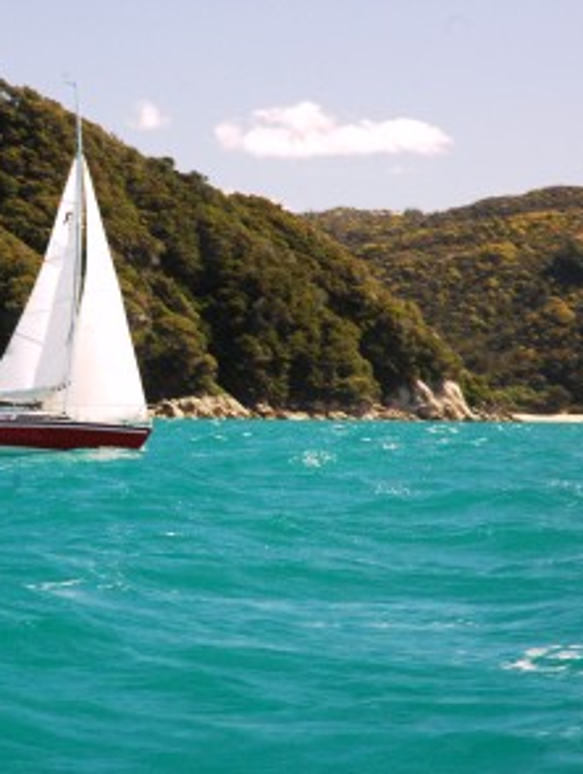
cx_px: 13
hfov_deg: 9.7
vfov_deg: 12.9
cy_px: 388
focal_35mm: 153
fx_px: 3428
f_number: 10
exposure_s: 1/200
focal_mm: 70
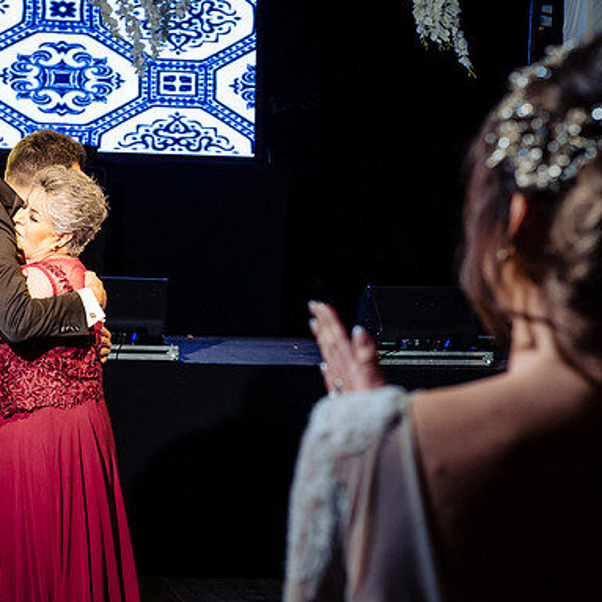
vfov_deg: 19.3
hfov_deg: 19.3
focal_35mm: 90
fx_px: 1771
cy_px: 301
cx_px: 303
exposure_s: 1/200
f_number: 6.3
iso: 1600
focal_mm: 70
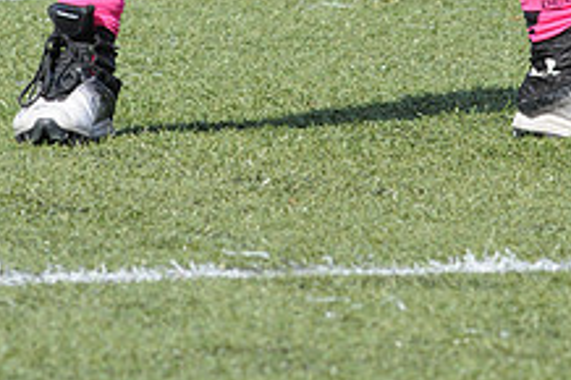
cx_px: 331
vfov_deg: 1.1
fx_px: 18971
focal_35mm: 1197
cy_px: -275
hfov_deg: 1.7
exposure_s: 1/500
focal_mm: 300
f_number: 6.3
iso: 200
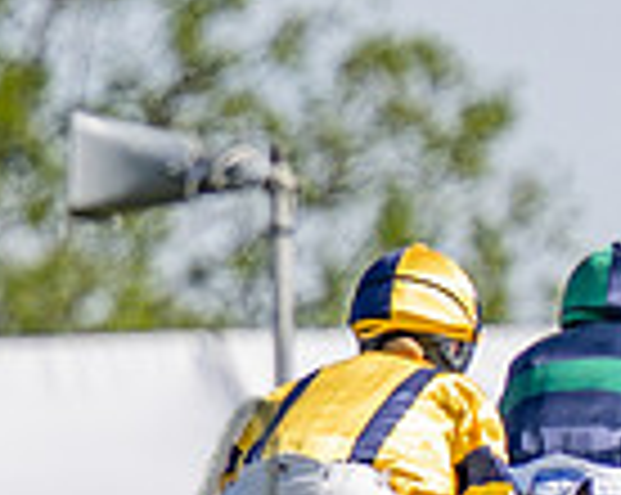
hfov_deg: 0.9
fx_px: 40249
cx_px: 925
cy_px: 560
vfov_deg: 0.7
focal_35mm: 2193
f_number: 2.8
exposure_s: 1/1600
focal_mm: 160
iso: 80
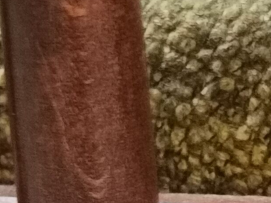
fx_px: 2246
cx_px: 90
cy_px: 496
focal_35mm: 287
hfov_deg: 6.9
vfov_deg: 5.0
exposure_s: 1/50
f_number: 1.9
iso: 250
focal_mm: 6.71
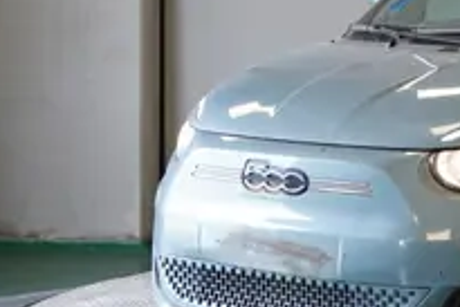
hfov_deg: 11.1
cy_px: 29
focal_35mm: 179
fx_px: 2289
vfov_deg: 7.7
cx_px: 669
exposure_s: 1/160
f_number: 4.5
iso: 1000
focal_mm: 51
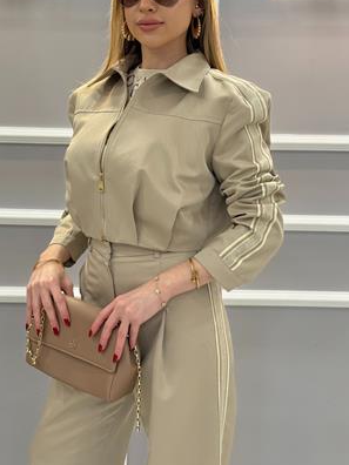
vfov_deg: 30.7
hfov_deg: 23.3
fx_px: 847
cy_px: 195
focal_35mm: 63
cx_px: 152
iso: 100
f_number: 1.78
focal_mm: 6.76
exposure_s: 1/100
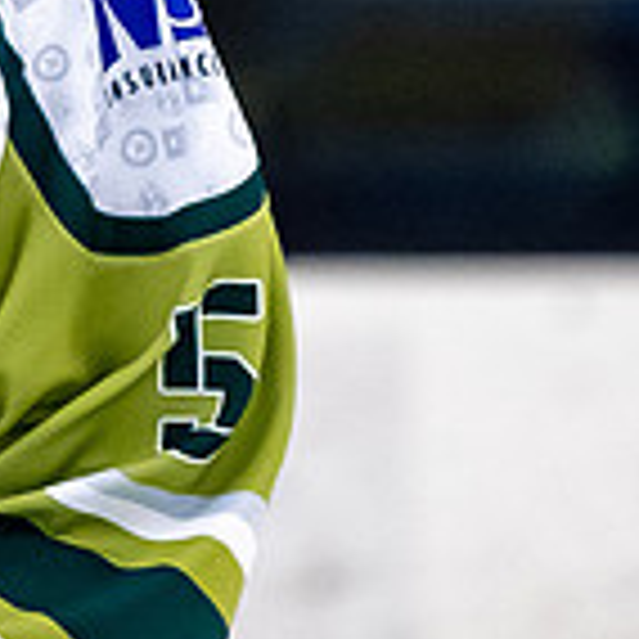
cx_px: -273
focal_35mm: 1497
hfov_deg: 1.2
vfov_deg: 1.2
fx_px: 31264
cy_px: -517
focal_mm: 200
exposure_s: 1/800
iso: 2000
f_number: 3.2
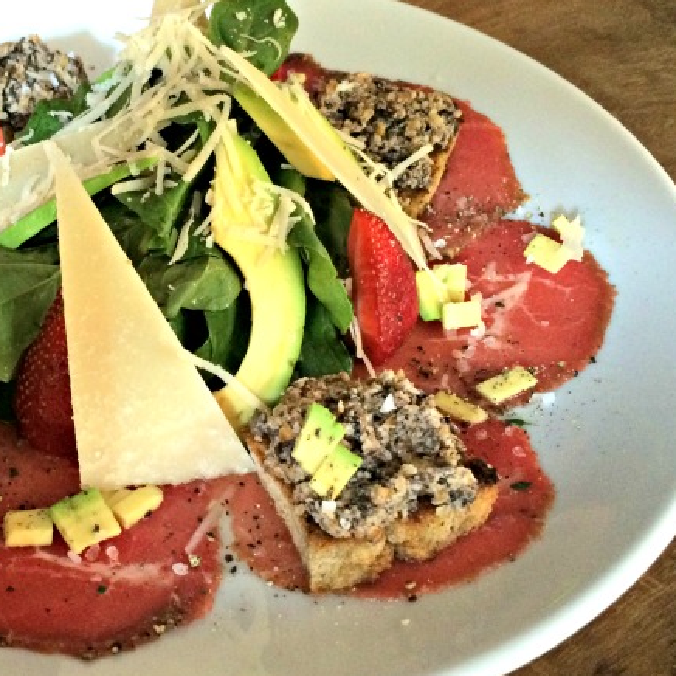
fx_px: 1038
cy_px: 340
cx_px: 152
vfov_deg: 36.1
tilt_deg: -46.3
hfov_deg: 35.1
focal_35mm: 47
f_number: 2.2
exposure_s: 1/30
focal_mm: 4.15
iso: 250
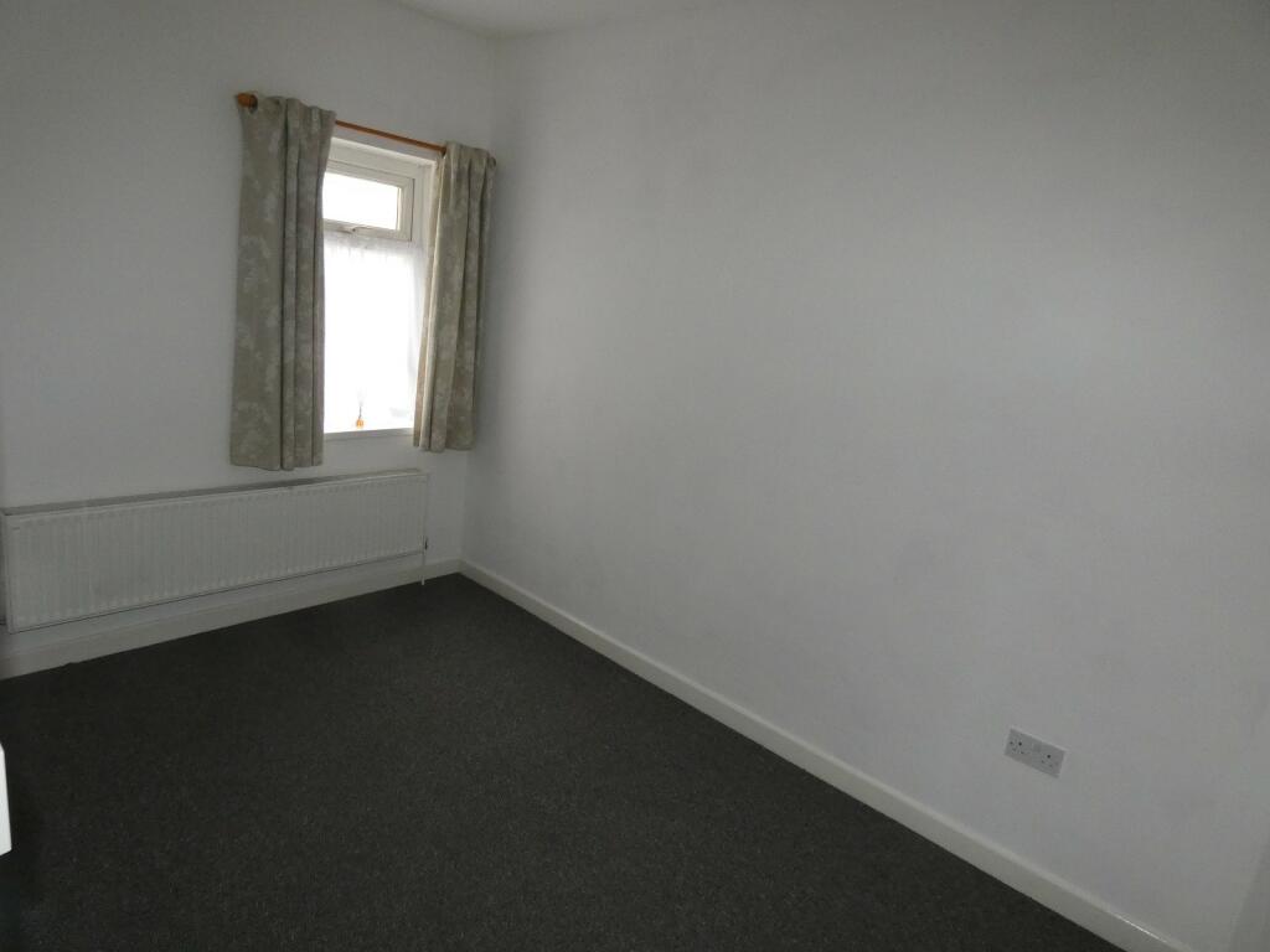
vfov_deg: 66.0
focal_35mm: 20
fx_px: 734
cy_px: 476
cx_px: 635
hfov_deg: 81.7
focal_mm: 3.6
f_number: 2.8
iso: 500
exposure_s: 1/125
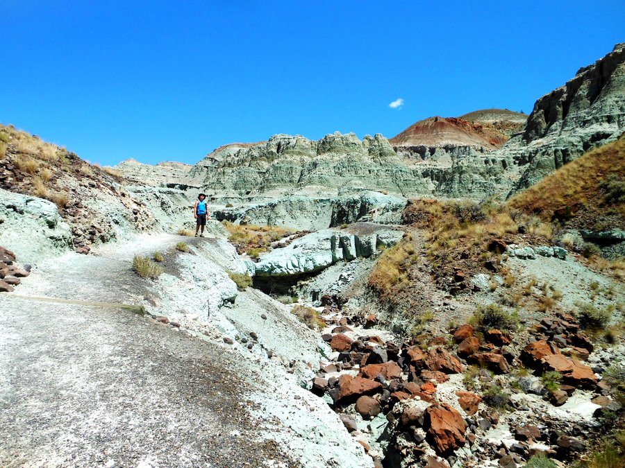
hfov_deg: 69.4
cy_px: 234
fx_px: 451
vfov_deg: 54.9
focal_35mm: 25
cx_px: 312
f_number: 3.2
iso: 80
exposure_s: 1/1250
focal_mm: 4.5
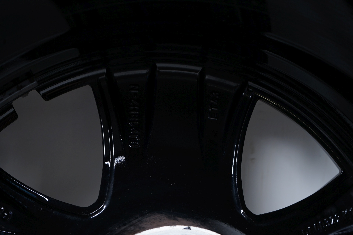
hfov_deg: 40.4
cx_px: 176
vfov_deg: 27.5
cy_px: 118
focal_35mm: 49
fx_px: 480
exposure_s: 1/125
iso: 250
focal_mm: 49
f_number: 7.1
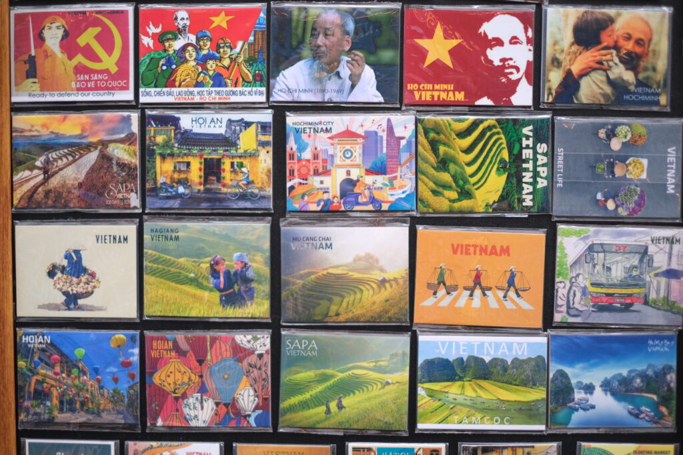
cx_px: 342
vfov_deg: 25.5
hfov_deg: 37.5
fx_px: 1006
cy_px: 228
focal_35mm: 53
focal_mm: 35
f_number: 1.4
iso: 160
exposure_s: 1/70
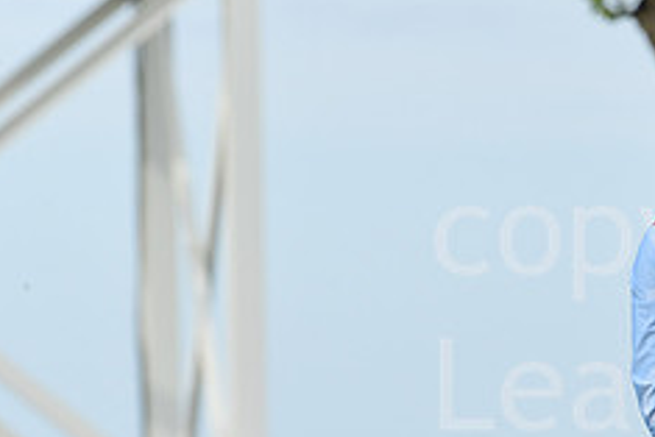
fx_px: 8975
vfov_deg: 2.8
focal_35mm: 493
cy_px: 411
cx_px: 800
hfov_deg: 4.2
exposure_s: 1/1600
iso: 400
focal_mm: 200
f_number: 5.6
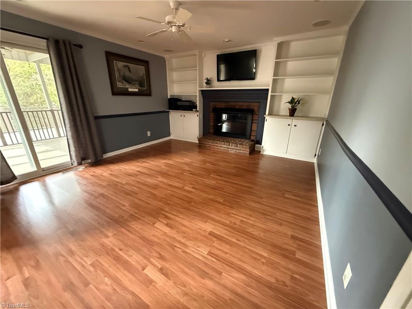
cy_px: 154
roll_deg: -0.3
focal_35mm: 14
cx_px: 206
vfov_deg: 85.7
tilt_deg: -18.4
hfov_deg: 102.1
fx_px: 167
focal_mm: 2.22
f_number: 2.2
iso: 1250
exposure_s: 1/40
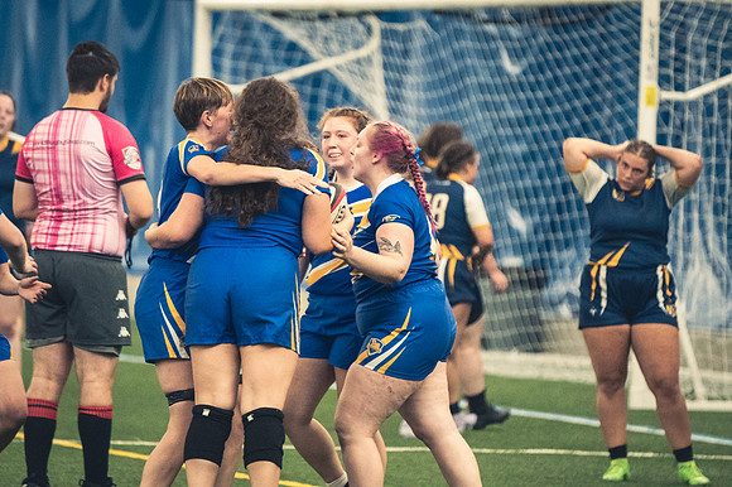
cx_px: 366
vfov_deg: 4.6
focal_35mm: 300
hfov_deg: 6.9
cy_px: 244
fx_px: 6096
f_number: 2.8
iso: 12800
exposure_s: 1/500
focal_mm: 200
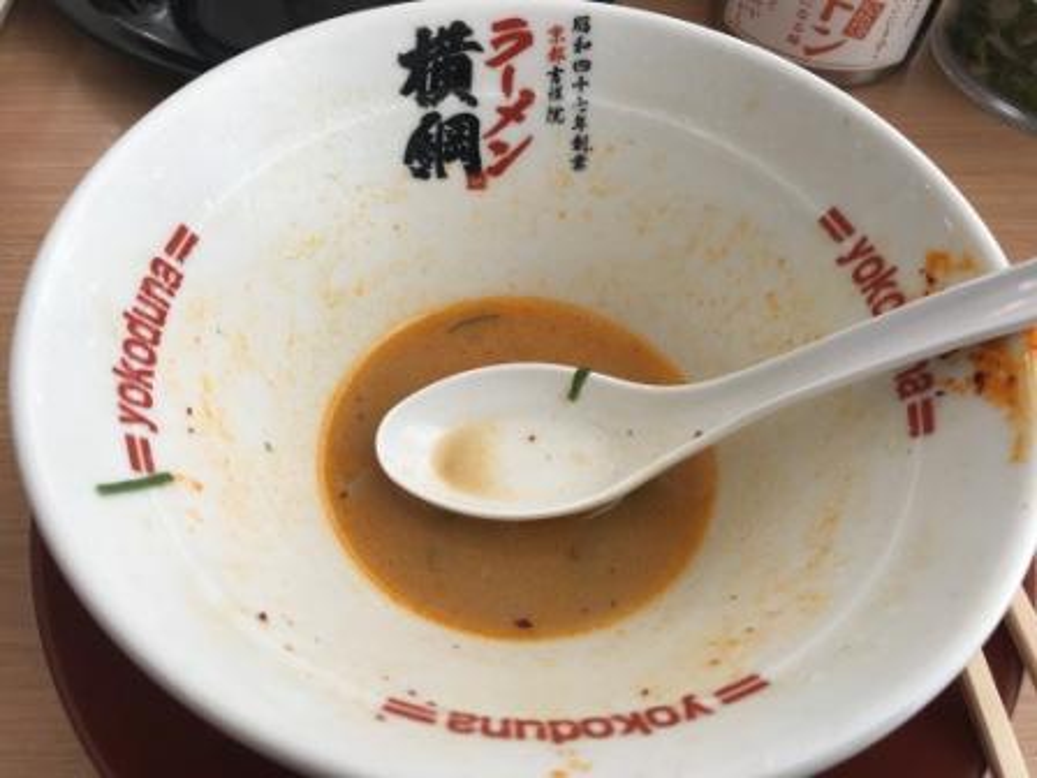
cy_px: 389
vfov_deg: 49.7
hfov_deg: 63.4
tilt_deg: -55.2
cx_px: 518
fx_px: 839
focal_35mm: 28
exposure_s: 1/409
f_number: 1.8
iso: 20
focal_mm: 3.99
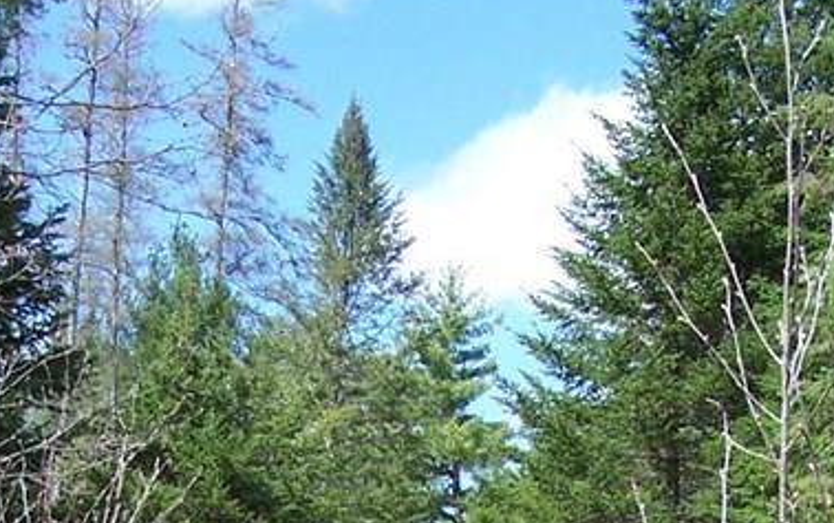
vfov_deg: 11.5
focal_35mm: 109
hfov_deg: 19.1
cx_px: 395
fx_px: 2480
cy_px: 825
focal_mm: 6.3
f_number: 2.8
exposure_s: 1/500
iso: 80
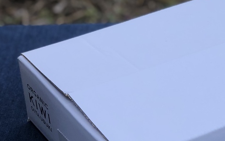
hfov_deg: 18.2
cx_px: 212
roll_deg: +2.5
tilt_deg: -25.6
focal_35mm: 112
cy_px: 83
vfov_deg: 11.7
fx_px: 687
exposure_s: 1/403
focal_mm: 6
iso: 16
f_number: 2.4
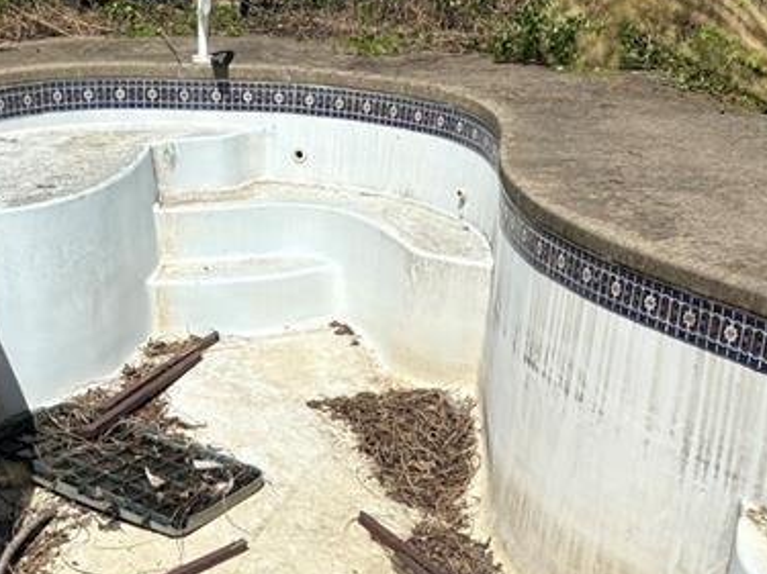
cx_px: 282
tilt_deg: -20.2
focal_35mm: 71
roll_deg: -0.5
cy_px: 364
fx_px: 1573
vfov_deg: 20.7
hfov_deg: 27.3
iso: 50
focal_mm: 5.96
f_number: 1.6
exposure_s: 1/7813
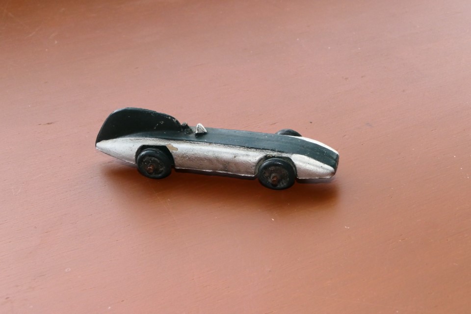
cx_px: 236
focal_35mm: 58
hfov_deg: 34.5
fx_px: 759
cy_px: 157
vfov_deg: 23.4
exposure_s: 1/100
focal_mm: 21.3
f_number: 8
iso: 1600
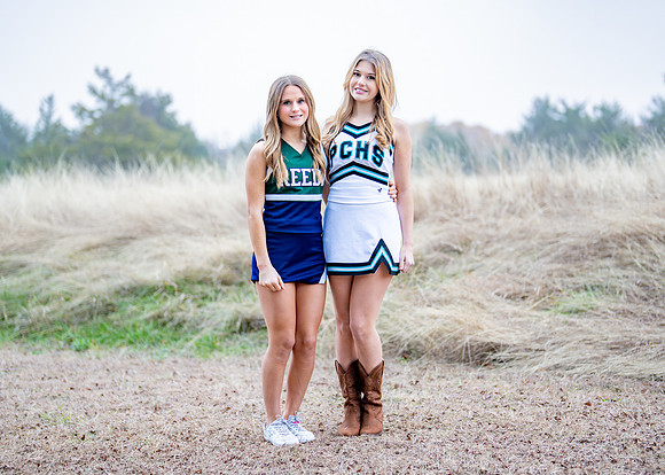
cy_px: 233
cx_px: 332
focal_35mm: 67
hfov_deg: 29.4
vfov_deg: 21.2
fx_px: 1268
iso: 1250
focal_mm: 50
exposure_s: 1/400
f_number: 1.2
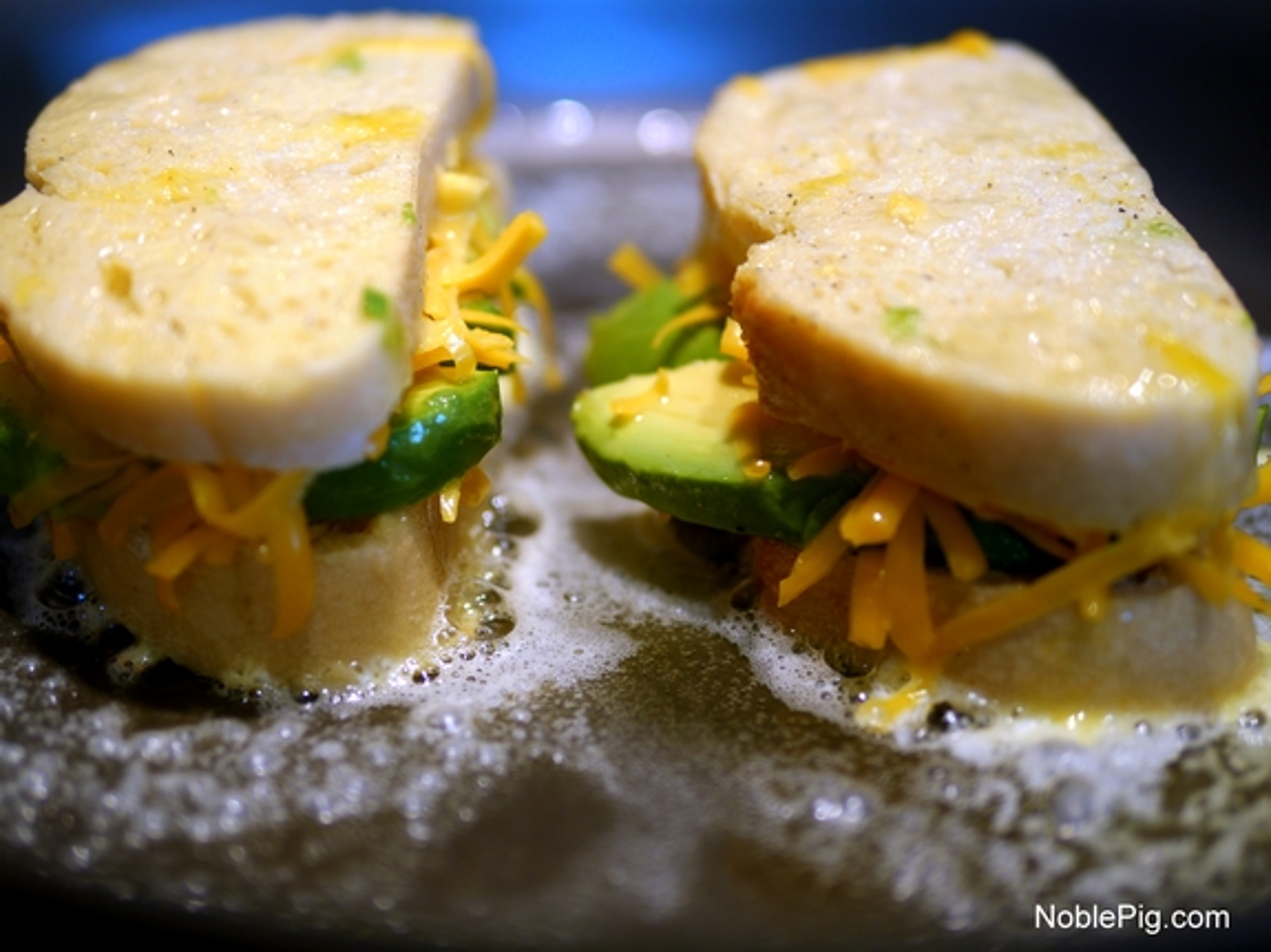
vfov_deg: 29.1
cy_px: 476
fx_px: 1835
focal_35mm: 50
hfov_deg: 38.2
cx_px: 636
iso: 100
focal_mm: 25
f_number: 1.6
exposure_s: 1/125
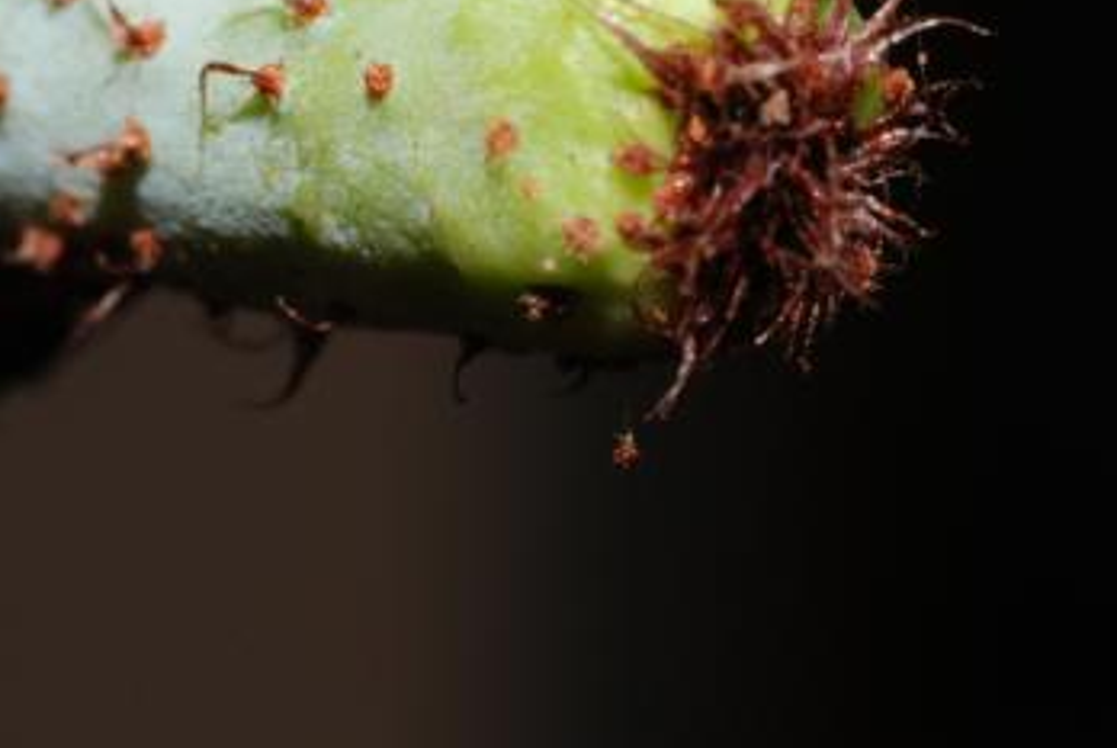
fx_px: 5623
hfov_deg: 11.3
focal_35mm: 181
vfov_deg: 7.6
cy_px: 196
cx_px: 806
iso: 200
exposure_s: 1/60
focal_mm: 70
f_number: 16
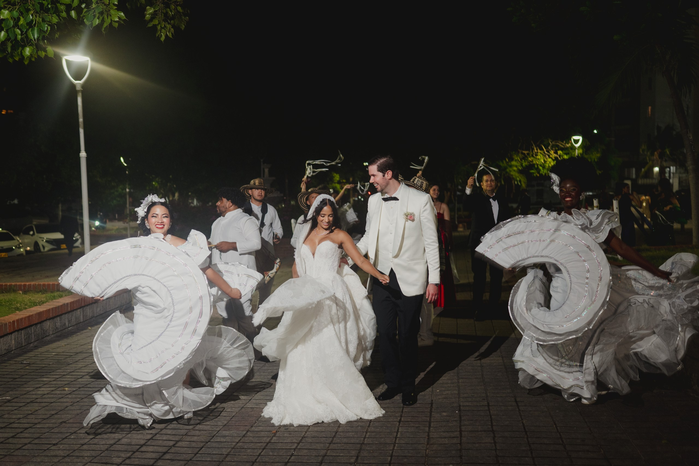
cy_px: 233
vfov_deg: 37.9
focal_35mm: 35
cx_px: 350
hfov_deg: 54.4
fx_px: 680
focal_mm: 35
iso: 800
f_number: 2.2
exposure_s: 1/100
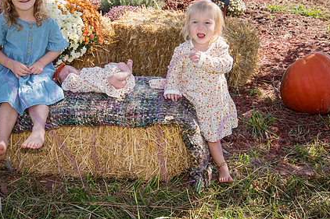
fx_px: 605
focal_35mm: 66
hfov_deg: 30.5
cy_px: 69
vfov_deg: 20.5
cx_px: 135
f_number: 9
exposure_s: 1/500
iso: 400
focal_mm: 48
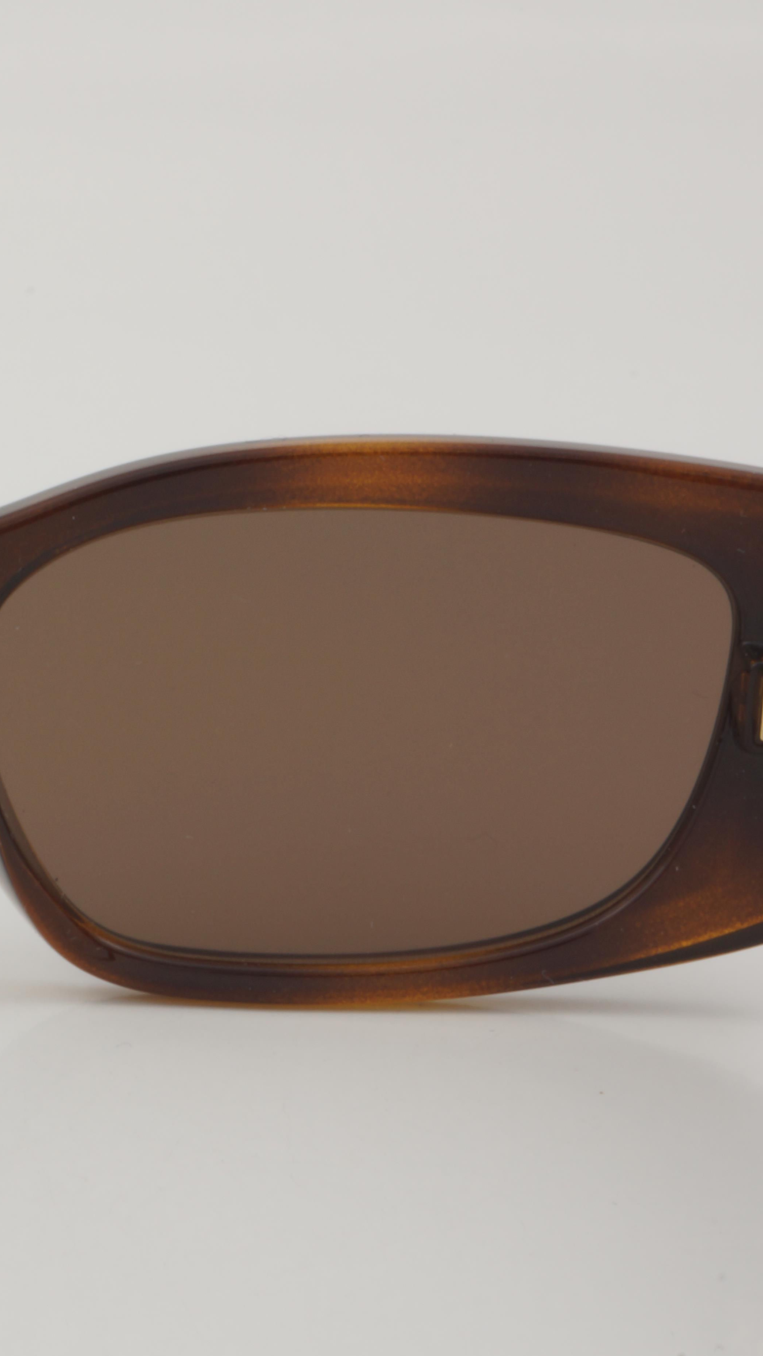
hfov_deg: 8.6
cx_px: -159
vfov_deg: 15.4
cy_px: 723
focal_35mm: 140
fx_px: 5030
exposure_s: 1/3
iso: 100
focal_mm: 55
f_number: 32
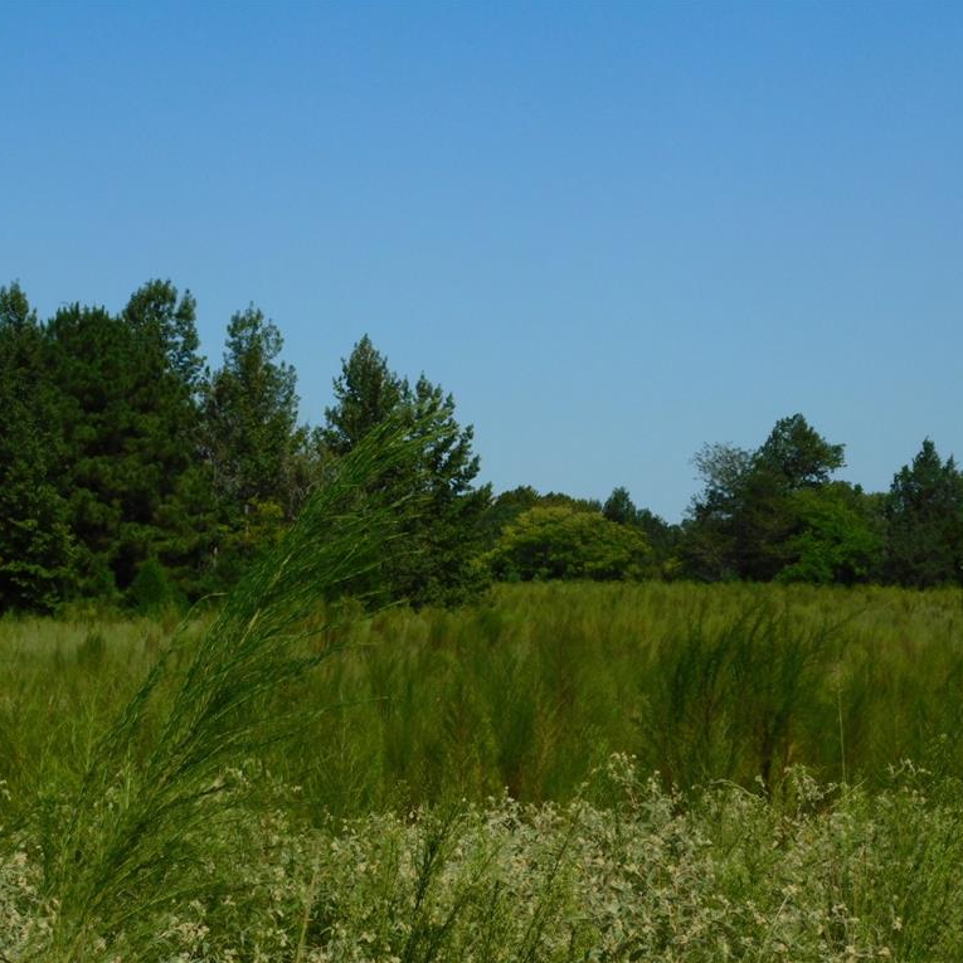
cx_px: 350
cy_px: 481
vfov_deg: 20.6
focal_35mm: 84
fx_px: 2644
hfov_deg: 20.6
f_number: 4.3
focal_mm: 12.6
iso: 125
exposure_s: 1/1500
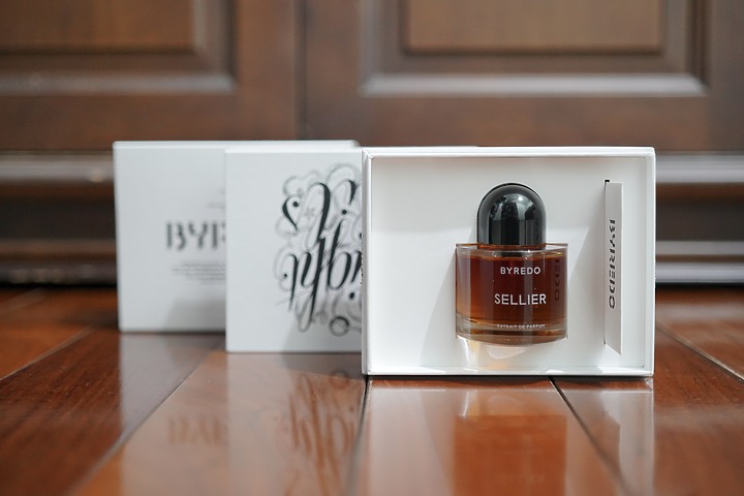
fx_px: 827
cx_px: 372
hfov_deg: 48.5
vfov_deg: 33.4
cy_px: 248
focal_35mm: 40
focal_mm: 40
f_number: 2
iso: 3200
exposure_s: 1/30
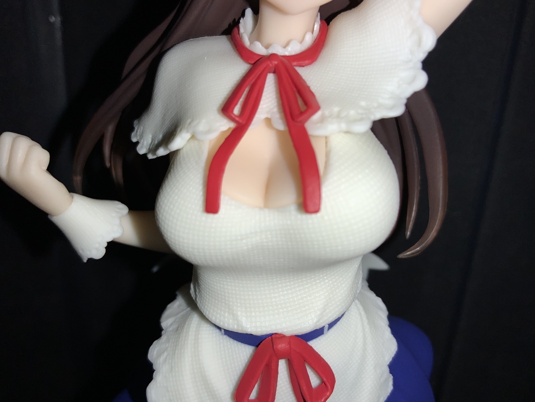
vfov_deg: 48.2
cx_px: 268
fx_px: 448
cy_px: 201
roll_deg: -2.3
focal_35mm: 29
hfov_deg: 61.7
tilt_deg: -21.8
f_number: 1.8
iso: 16
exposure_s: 1/2058
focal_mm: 3
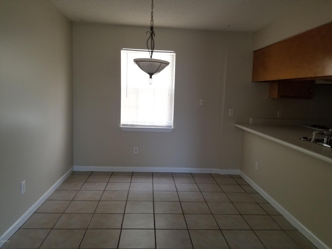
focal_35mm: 26
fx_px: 249
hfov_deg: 67.3
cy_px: 124
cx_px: 166
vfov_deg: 53.1
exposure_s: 1/120
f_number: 1.7
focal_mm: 4.3
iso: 250
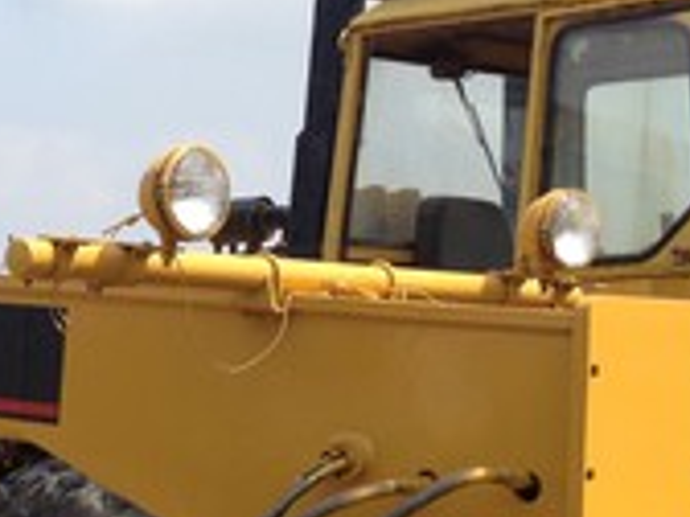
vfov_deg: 11.0
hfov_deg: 14.4
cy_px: 583
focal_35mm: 133
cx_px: -131
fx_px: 2651
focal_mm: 4.28
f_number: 2.4
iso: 50
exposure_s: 1/1346
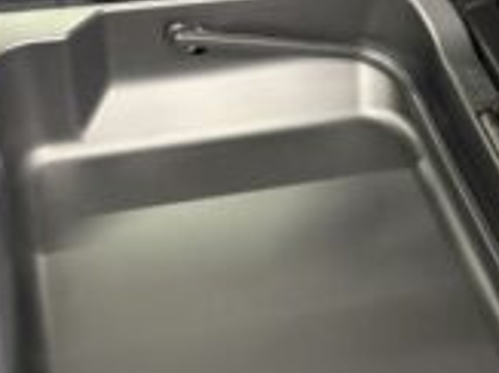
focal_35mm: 56
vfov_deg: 26.1
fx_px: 807
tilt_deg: -51.8
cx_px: 199
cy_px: 203
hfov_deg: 34.3
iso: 500
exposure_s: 1/25
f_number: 1.6
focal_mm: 5.96
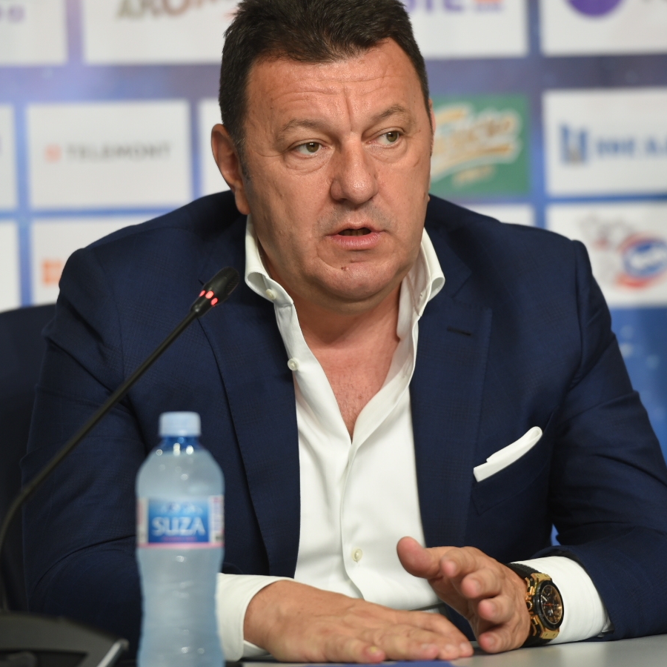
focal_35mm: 306
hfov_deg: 5.7
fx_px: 6671
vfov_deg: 5.7
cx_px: 356
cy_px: 284
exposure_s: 1/500
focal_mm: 200
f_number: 3.5
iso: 640
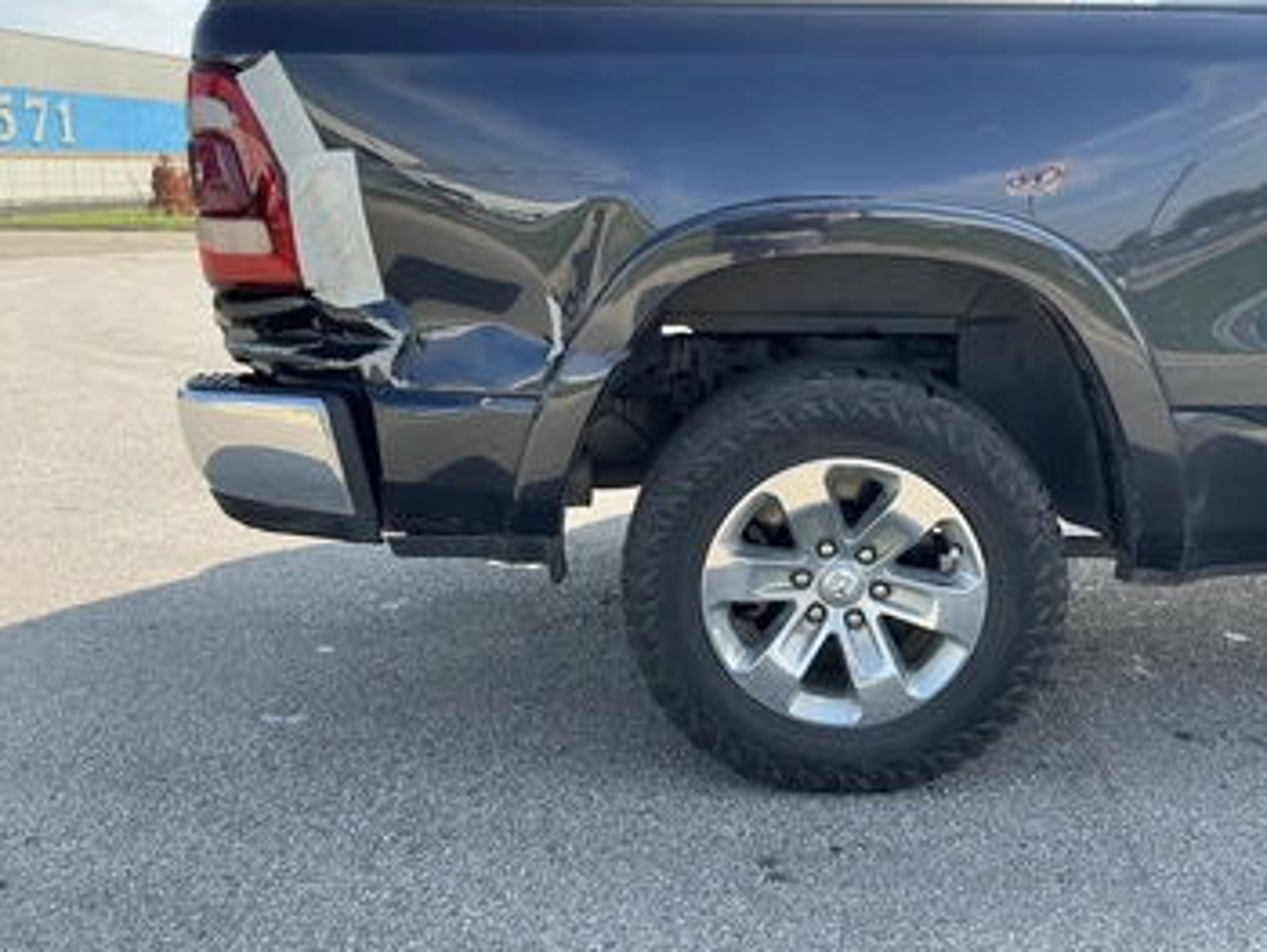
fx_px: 1172
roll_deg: +0.0
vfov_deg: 44.1
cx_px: 717
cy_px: 420
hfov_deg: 56.6
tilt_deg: -9.1
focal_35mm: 32
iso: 25
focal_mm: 3
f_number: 1.8
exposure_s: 1/380
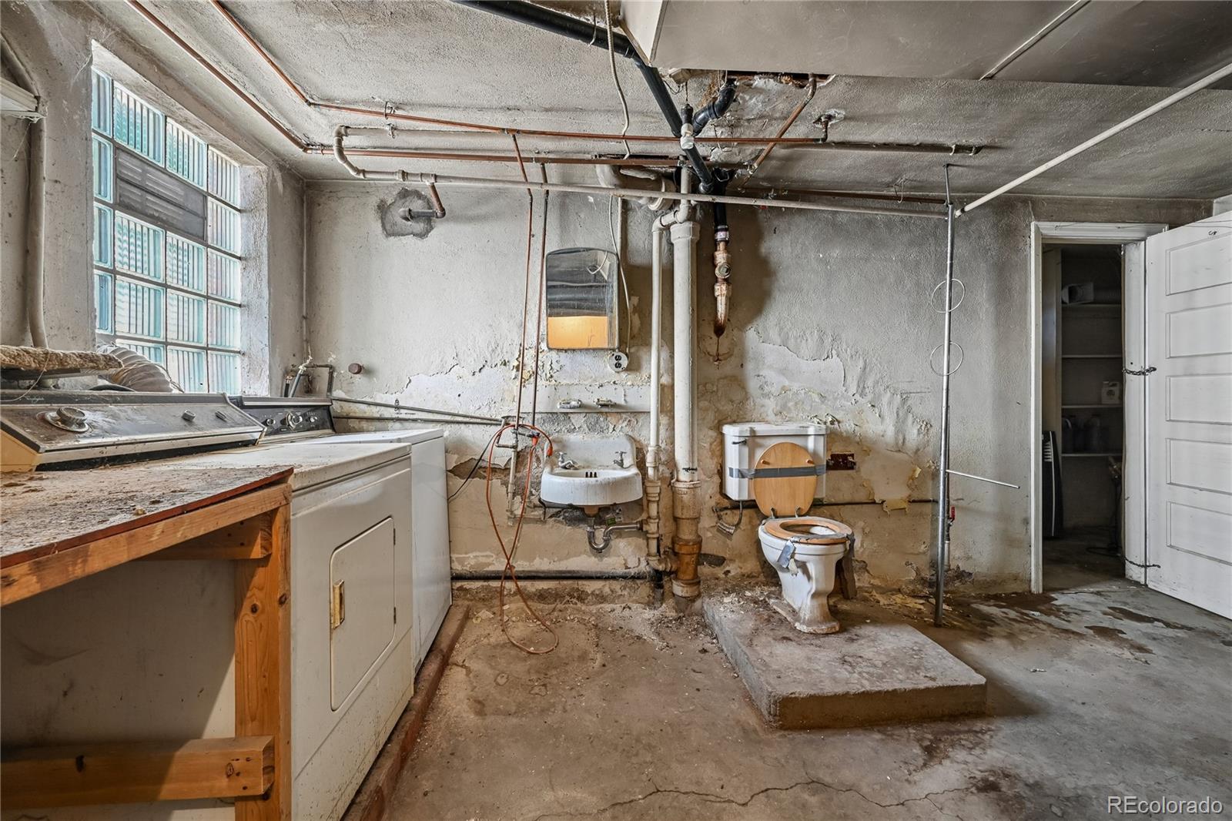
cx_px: 616
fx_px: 479
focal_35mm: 14
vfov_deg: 81.2
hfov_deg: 104.3
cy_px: 410
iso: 250
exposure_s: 1/2
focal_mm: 14
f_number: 10
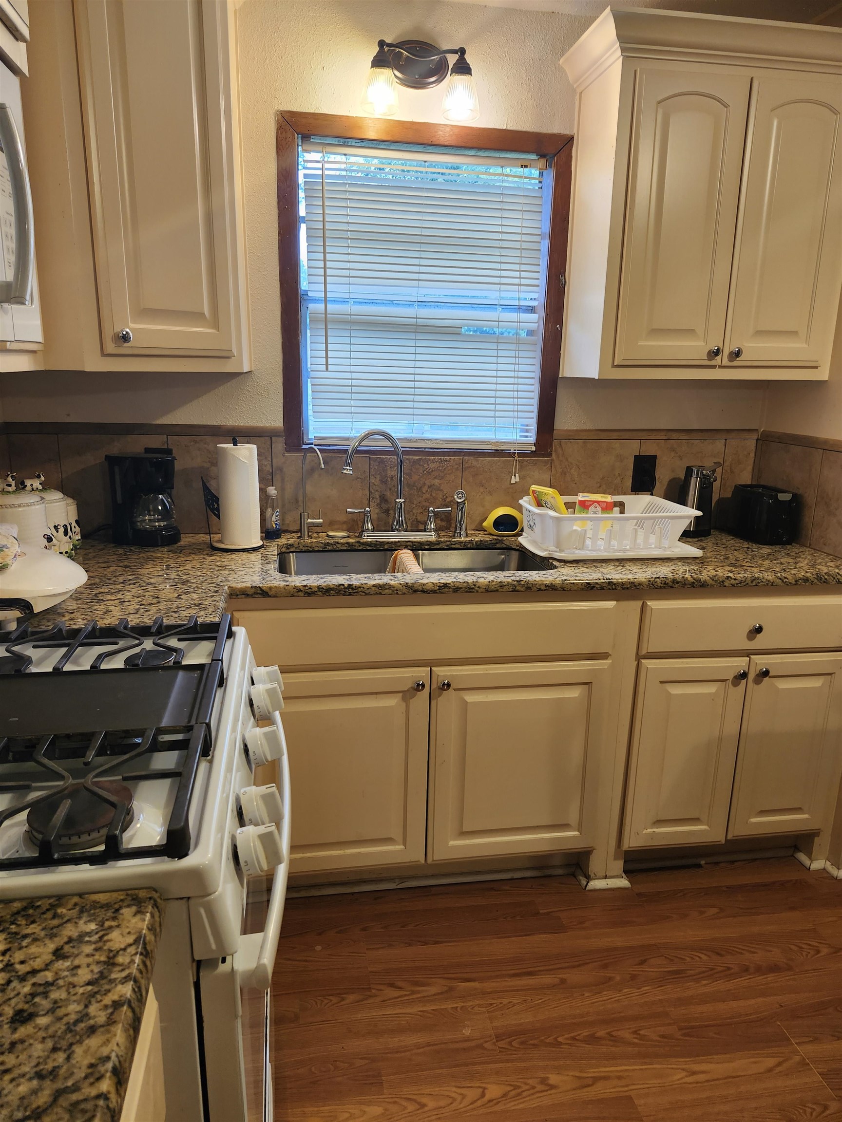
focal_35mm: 23
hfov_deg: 58.9
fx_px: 746
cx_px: 421
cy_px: 561
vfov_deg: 73.9
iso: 200
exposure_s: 1/120
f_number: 1.8
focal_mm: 5.54
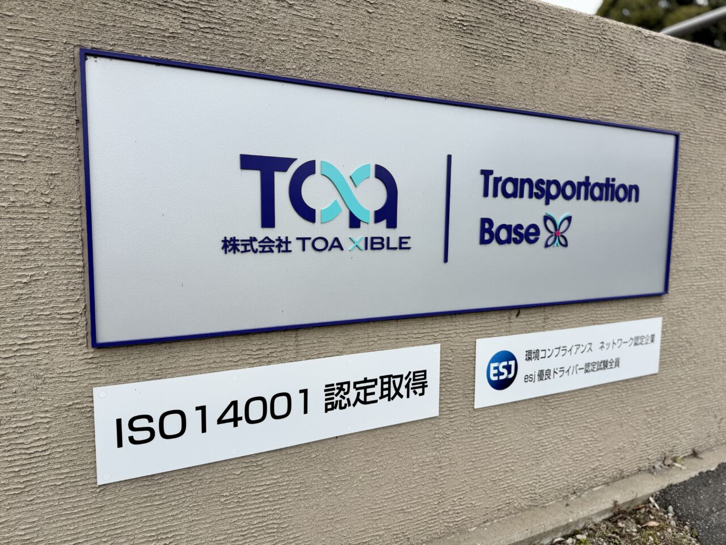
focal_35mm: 24
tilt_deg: -6.4
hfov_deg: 71.6
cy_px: 272
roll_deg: -0.6
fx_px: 503
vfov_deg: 56.8
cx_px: 363
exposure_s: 1/2331
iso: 80
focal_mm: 6.76
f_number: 1.78
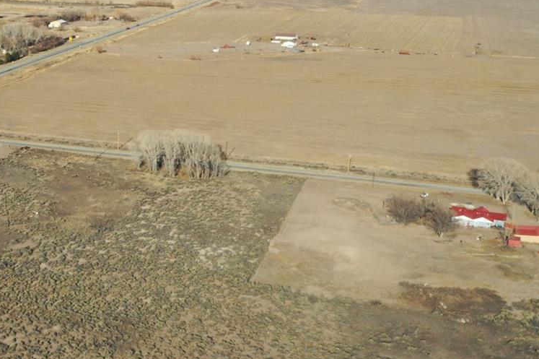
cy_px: 197
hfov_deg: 30.9
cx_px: -7
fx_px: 898
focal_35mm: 60
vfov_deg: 22.6
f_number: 11
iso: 400
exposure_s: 1/500
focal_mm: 10.26
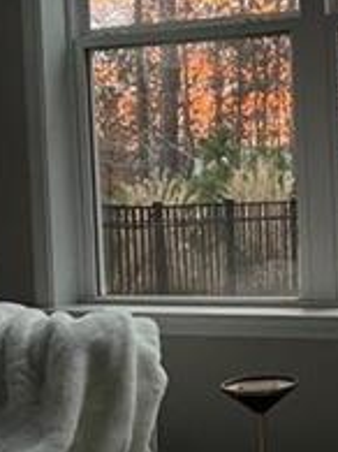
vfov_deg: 24.4
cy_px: 225
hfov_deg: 17.6
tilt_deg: -1.3
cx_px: 394
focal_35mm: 80
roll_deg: +2.9
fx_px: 1043
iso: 500
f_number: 1.5
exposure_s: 1/44
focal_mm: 5.7
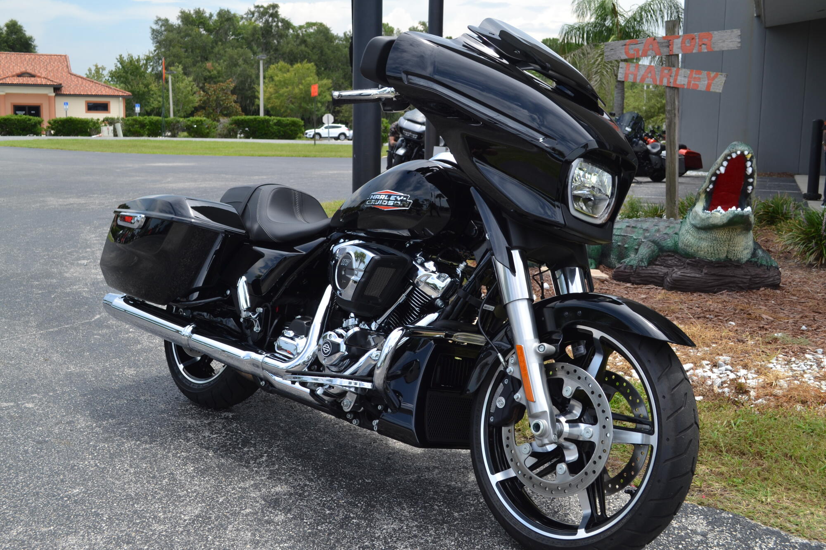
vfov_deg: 34.2
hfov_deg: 49.6
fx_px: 895
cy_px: 275
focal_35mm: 39
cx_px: 413
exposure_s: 1/200
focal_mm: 26
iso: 100
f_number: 7.1
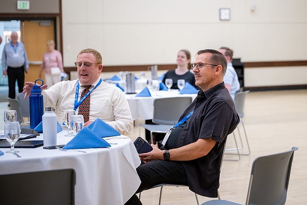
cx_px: 201
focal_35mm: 92
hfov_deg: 22.1
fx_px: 782
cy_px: 71
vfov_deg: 14.9
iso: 640
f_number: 2.8
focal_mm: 70
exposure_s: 1/125
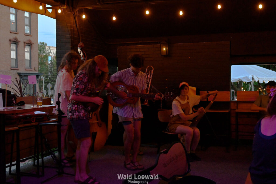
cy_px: 92
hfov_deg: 46.4
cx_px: 138
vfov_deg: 31.9
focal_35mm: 42
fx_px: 322
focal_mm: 28
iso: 3200
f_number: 4
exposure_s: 1/200
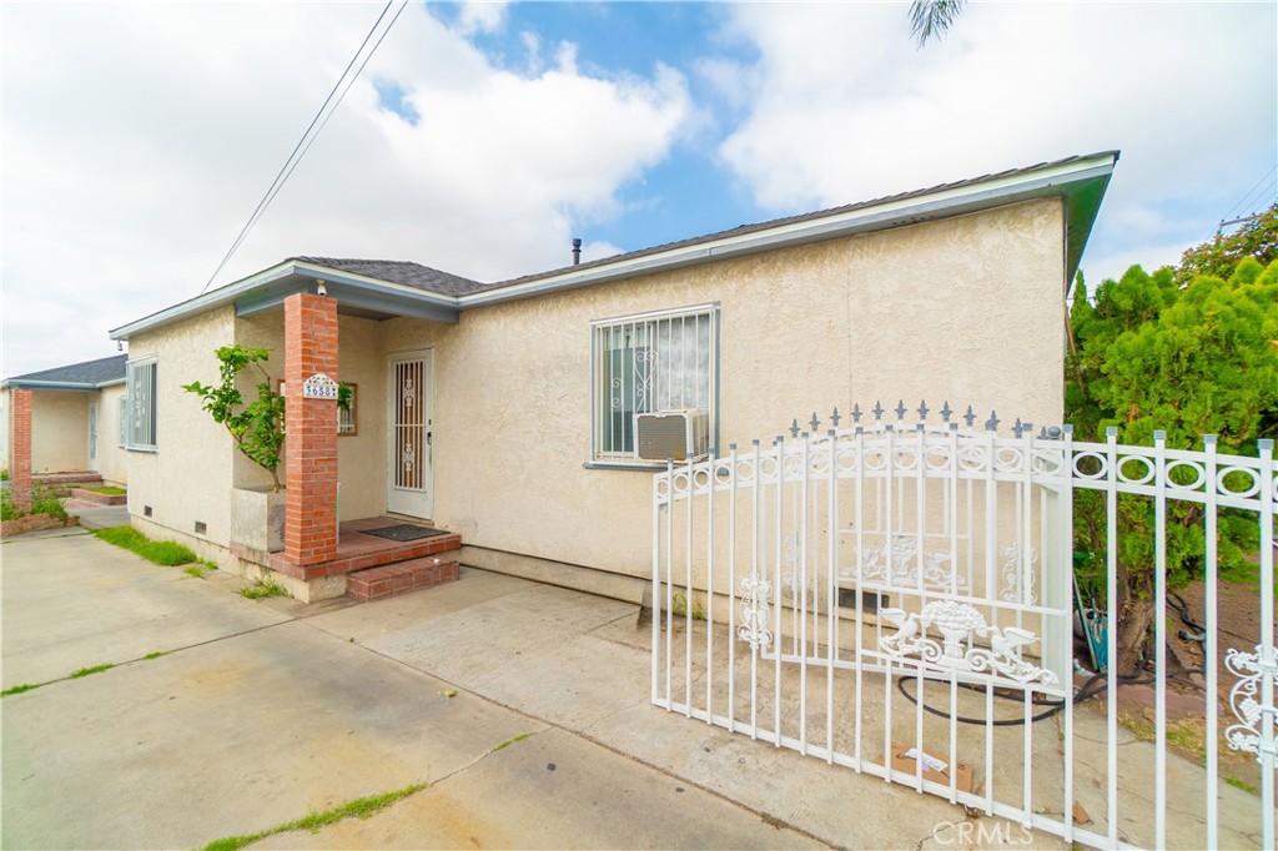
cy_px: 426
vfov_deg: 77.3
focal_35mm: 15
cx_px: 639
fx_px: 532
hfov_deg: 100.4
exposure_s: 1/160
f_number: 6.3
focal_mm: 10
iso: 100
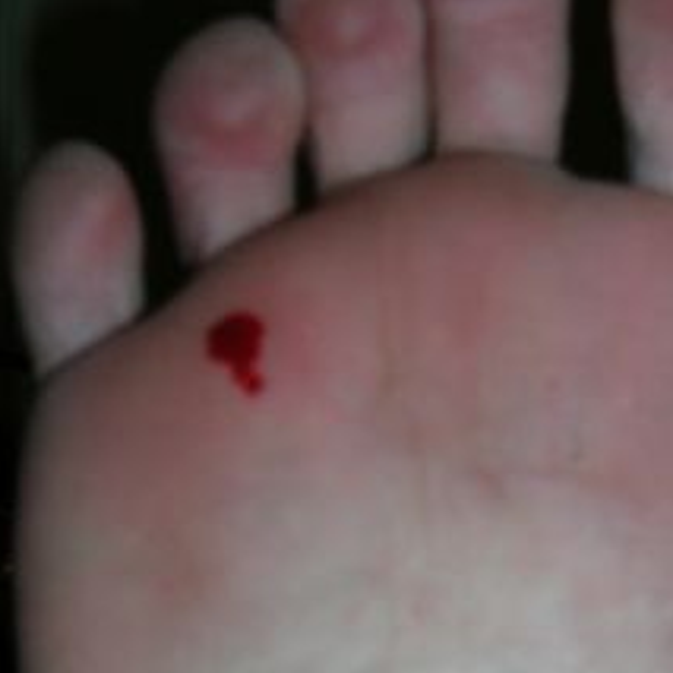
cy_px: 359
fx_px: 1166
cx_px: 415
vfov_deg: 32.2
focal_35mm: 53
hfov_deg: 32.1
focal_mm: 5.7
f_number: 2.9
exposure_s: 1/60.1
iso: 50
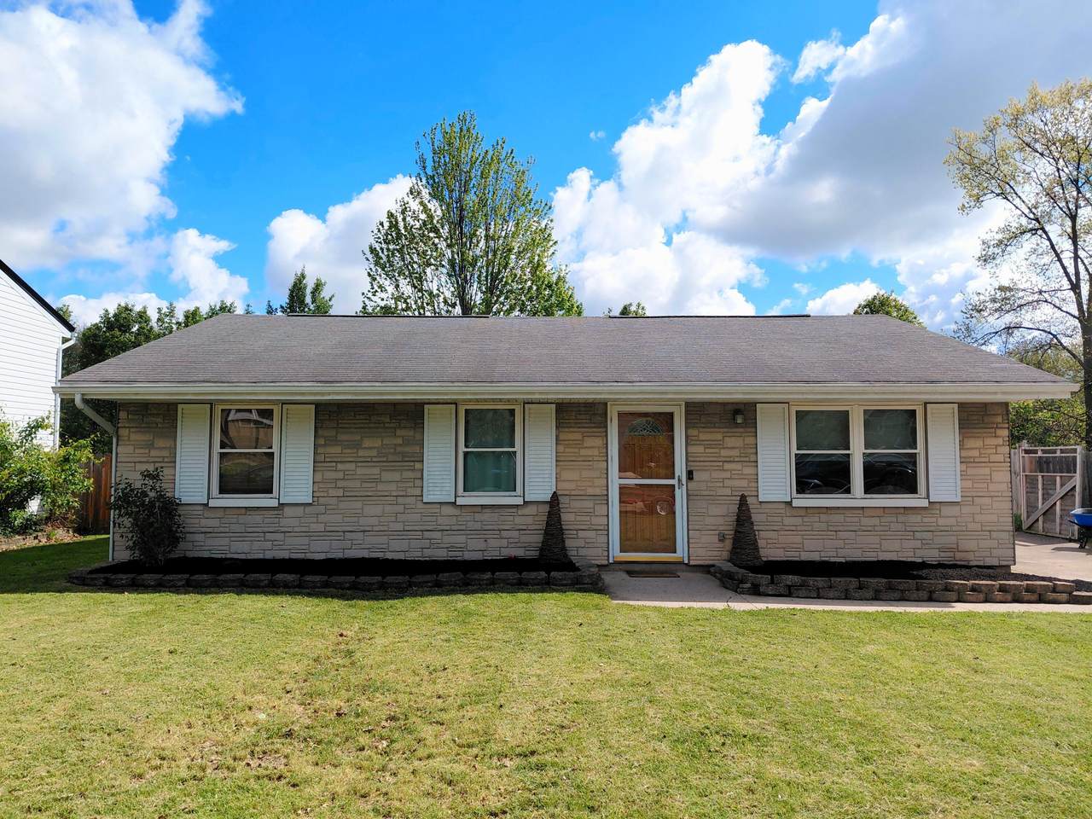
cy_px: 410
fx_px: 789
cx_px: 546
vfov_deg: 54.9
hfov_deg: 69.4
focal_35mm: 25
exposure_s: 1/3333
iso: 50
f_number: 1.8
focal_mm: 4.69
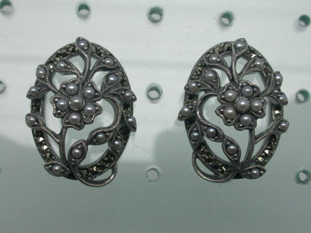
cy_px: 116
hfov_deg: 23.0
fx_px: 764
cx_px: 156
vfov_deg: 17.4
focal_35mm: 85
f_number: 7.4
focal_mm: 17.7
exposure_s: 1/54.5
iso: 100
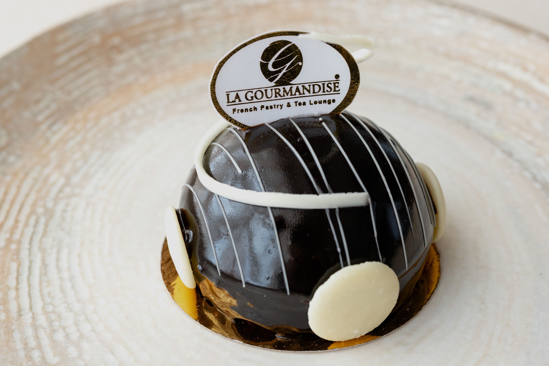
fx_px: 793
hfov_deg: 38.2
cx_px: 274
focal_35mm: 52
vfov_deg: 26.0
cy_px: 183
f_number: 5
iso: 800
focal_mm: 35
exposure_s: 1/160
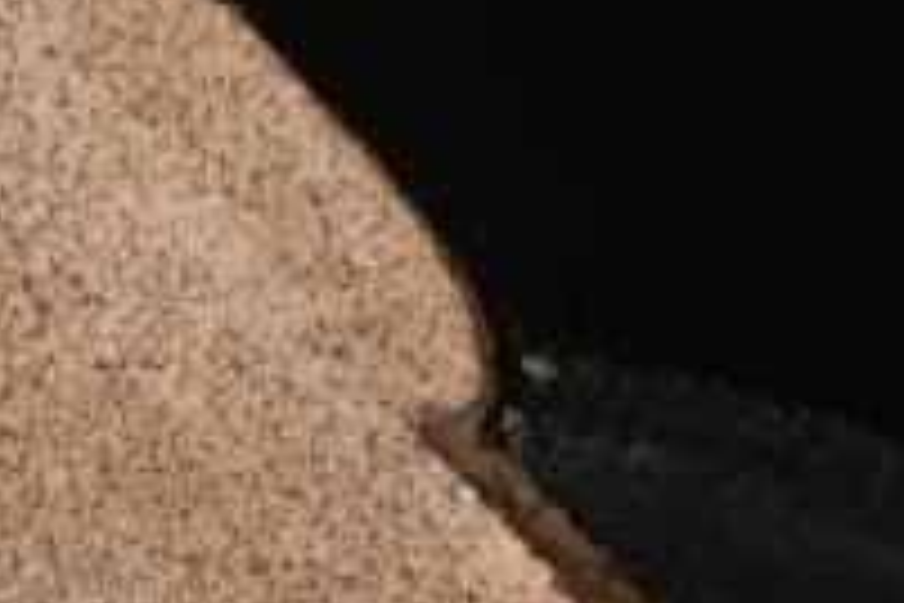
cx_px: -504
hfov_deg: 5.1
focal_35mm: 403
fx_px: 10119
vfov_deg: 3.4
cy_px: 1156
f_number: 6.3
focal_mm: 50
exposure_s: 1/50
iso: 160
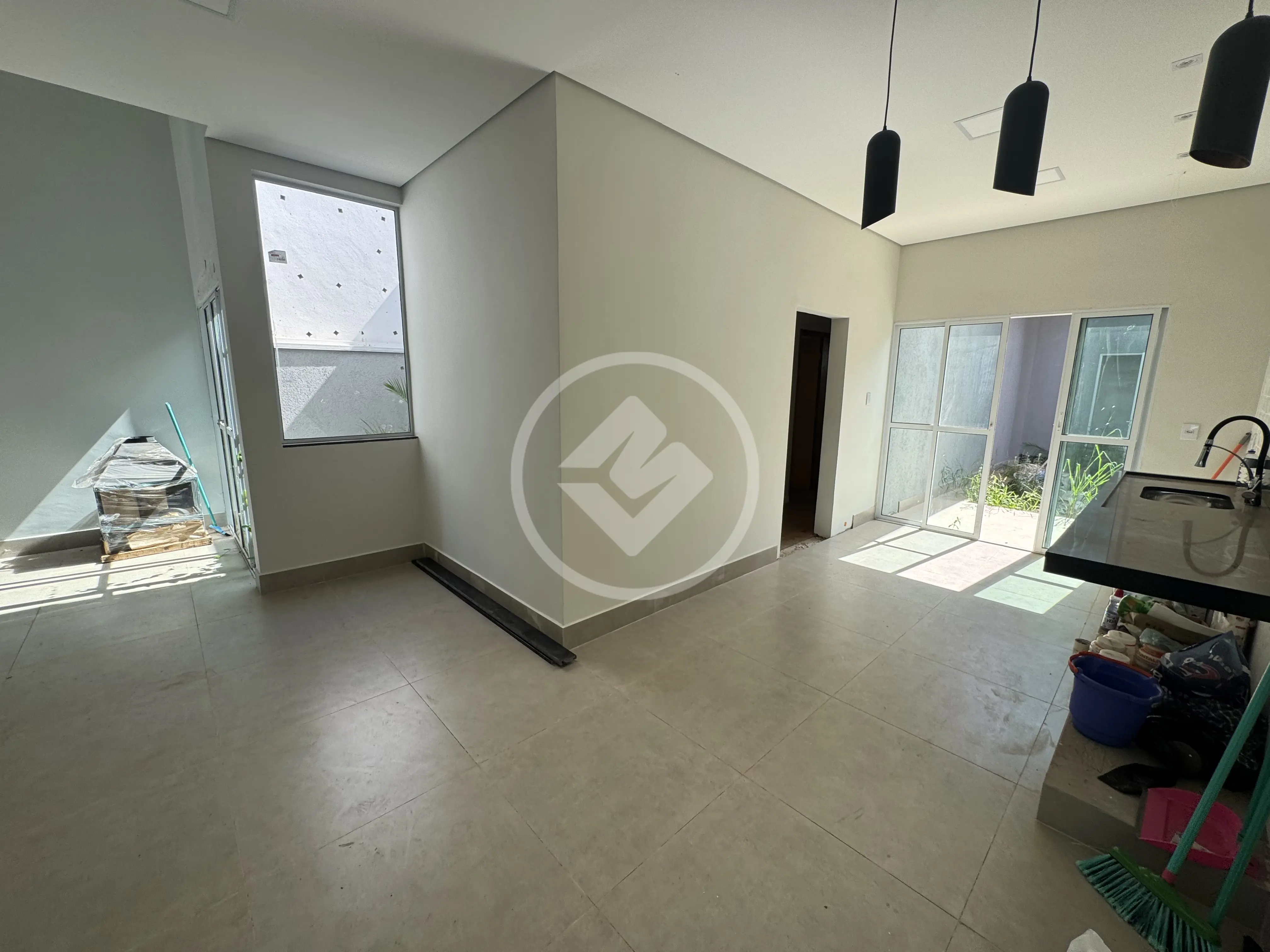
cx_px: 635
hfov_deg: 102.1
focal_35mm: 14
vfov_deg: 85.7
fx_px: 514
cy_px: 476
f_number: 2.2
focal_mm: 2.22
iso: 40
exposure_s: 1/244
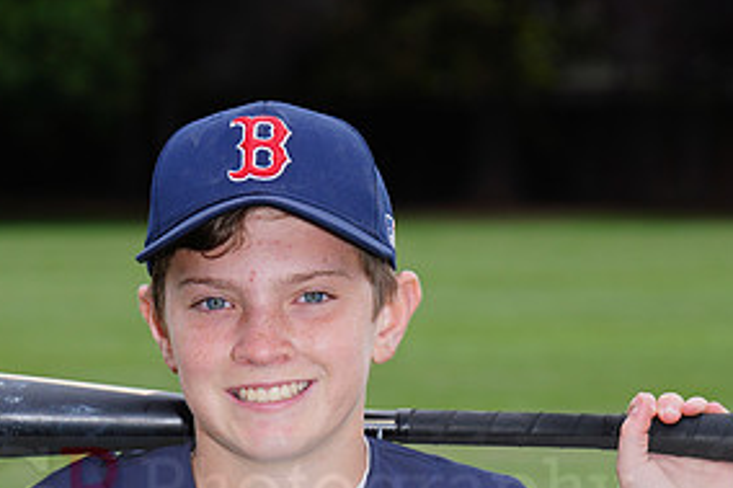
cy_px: 471
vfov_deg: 4.2
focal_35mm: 325
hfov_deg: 6.3
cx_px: 317
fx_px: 6613
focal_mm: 159
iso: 200
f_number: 9
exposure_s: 1/250
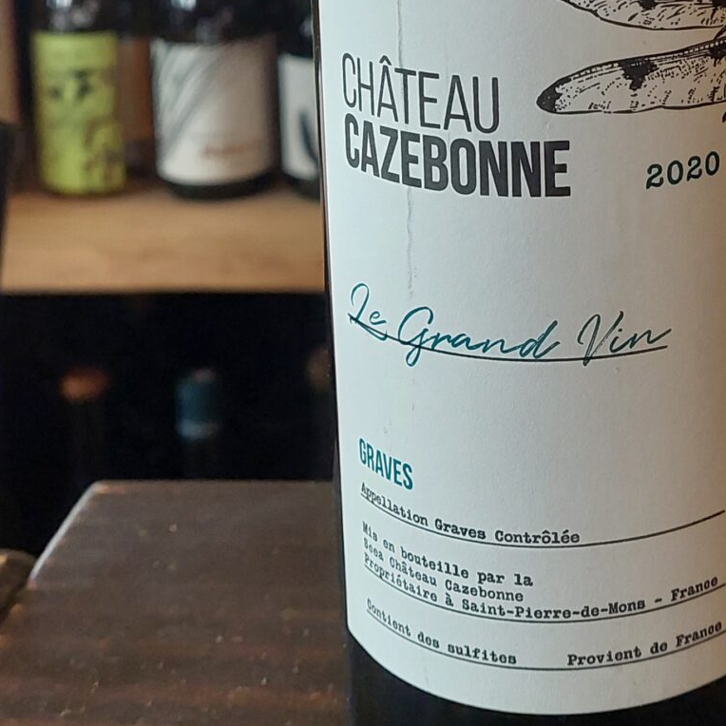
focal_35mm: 74
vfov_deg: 21.7
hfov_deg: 23.1
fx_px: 1756
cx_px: 566
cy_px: -133
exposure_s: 1/50
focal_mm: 5.23
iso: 125
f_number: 1.8
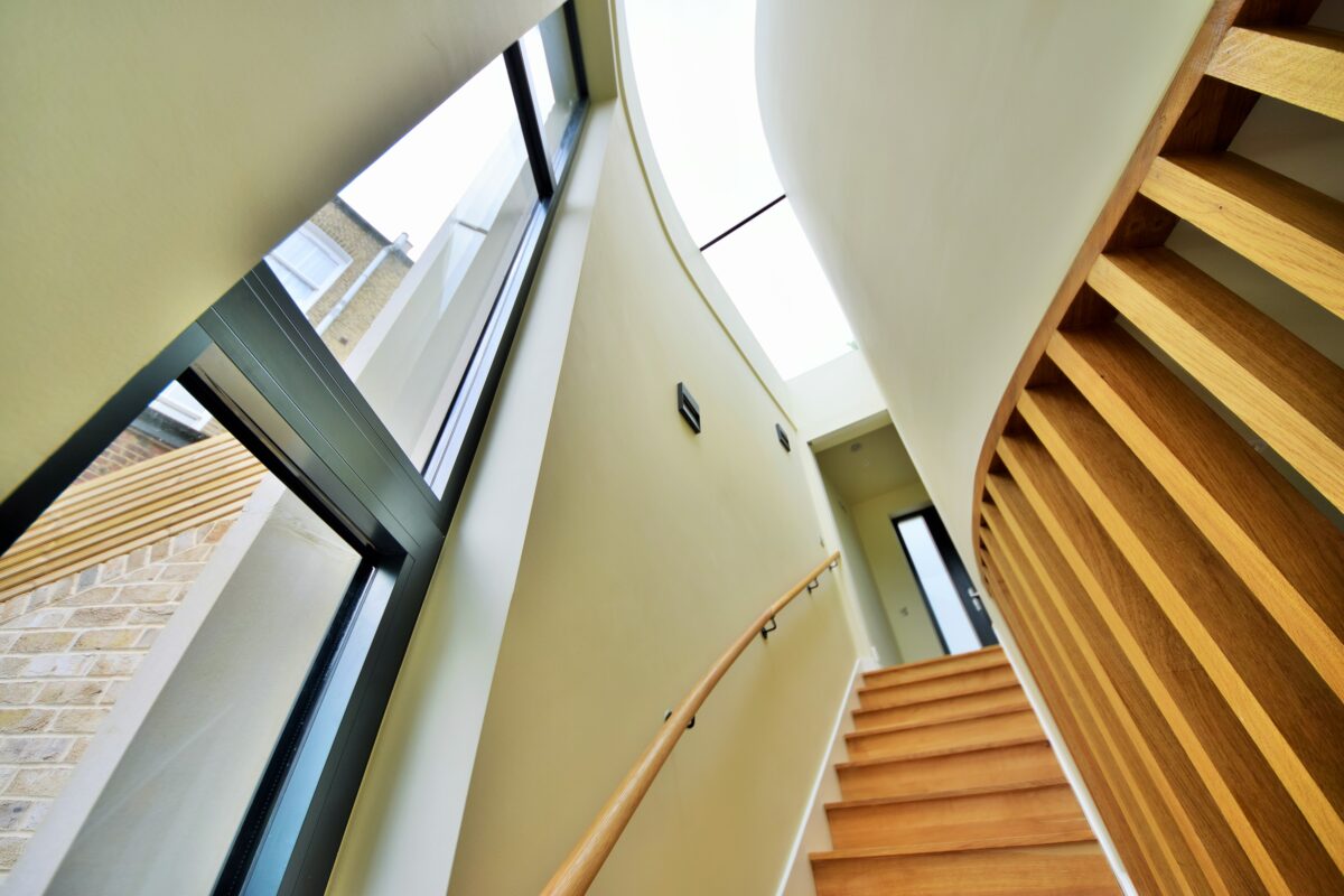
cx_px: 672
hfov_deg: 112.6
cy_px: 448
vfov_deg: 90.0
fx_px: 448
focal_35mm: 12
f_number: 5
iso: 200
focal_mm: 8
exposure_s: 1/160
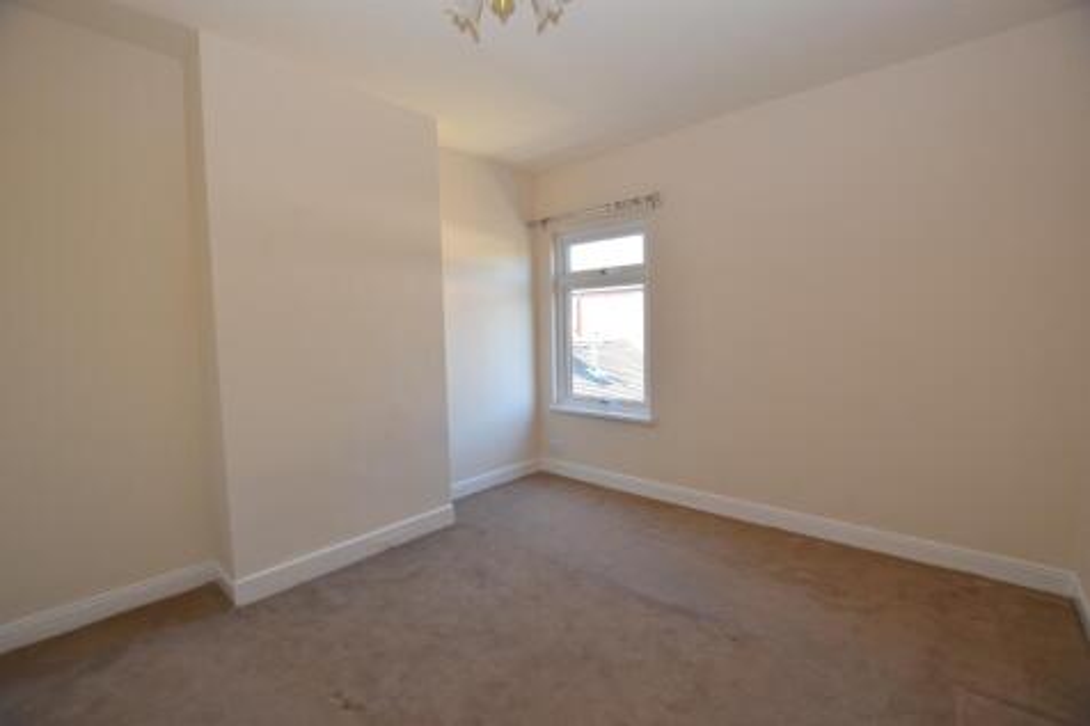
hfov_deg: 100.4
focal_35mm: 15
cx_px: 545
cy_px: 363
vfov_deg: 77.3
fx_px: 454
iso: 200
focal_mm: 10
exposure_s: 1/80
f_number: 4.5
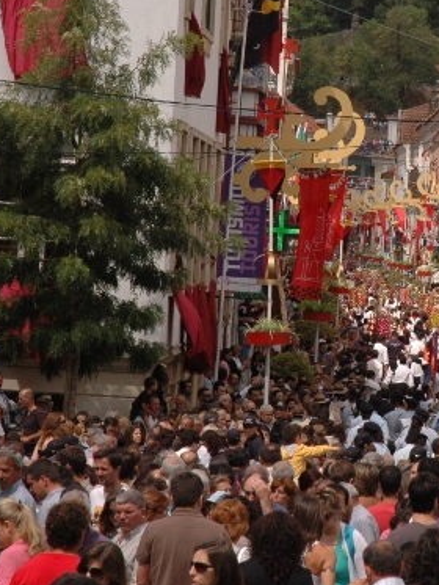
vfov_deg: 9.2
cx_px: 430
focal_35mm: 216
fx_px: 3650
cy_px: 305
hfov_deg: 6.9
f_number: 11
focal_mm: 70
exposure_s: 1/500
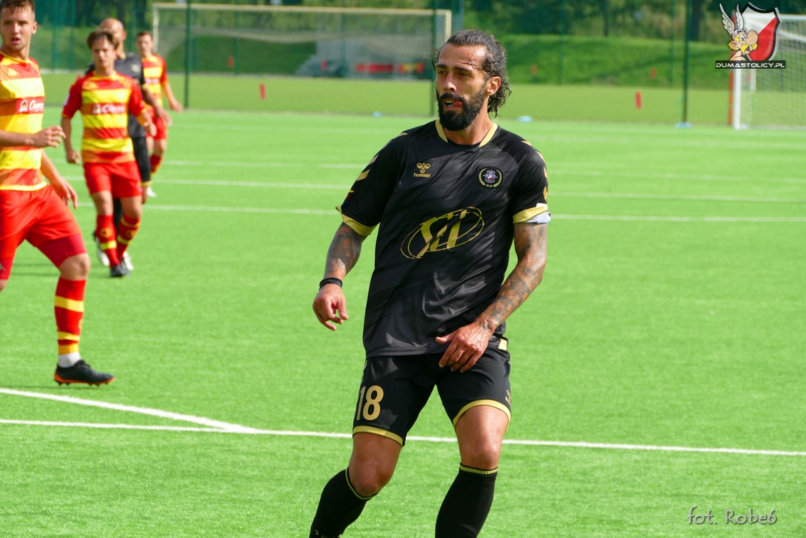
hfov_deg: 8.9
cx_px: 403
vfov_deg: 6.0
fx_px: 5150
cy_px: 269
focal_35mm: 230
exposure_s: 1/1300
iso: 125
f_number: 4
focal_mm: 84.07
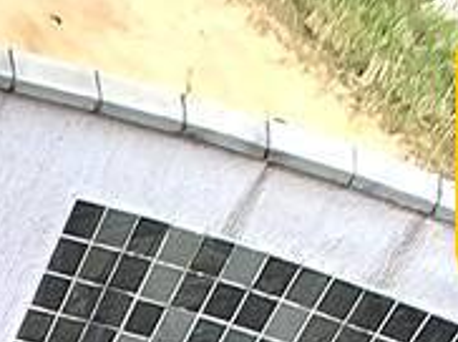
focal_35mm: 103
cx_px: -501
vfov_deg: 8.5
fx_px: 1361
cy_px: 1308
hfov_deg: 15.0
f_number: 2.2
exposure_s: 1/161
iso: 40
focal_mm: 1.74
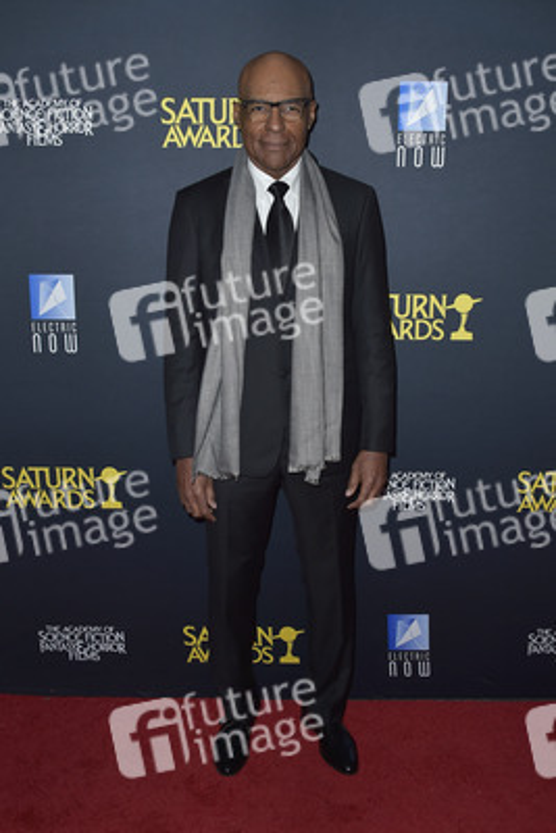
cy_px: 416
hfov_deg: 41.1
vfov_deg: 58.7
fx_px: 741
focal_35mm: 32
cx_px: 278
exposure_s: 1/250
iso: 250
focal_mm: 32
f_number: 6.3
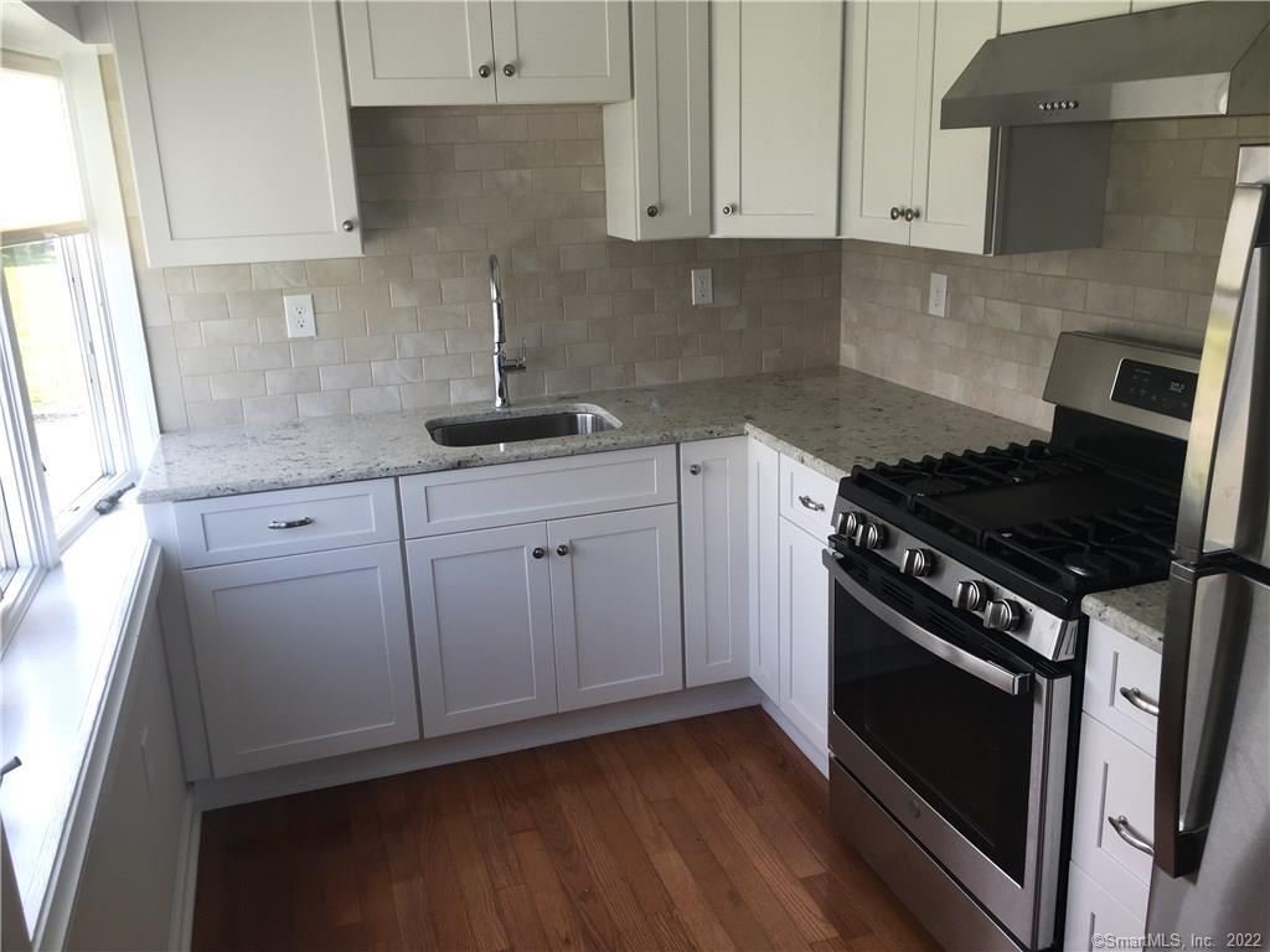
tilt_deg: -13.9
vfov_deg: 48.2
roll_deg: +2.0
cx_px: 635
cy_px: 476
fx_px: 1064
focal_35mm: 29
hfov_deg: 61.7
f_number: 2.2
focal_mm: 4.15
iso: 32
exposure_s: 1/120
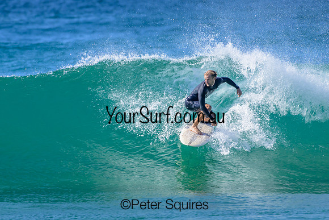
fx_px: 9141
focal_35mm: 1000
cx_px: 164
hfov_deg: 2.1
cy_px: 110
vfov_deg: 1.4
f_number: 11
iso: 1600
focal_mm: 1000
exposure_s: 1/2000
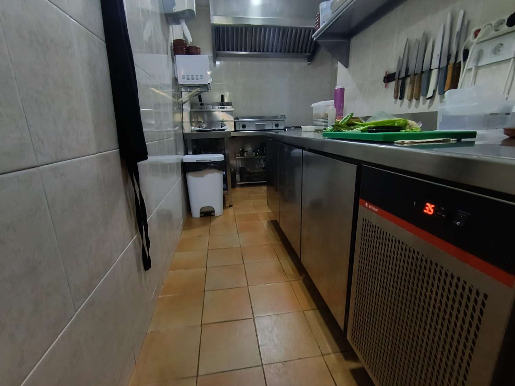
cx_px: 258
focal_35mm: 17
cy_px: 193
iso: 1523
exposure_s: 1/20
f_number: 2.2
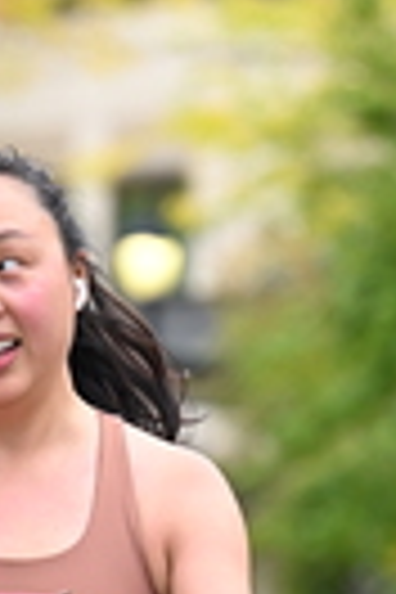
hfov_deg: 3.3
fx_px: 6962
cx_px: 92
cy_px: 554
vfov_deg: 4.9
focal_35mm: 422
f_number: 2.8
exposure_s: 1/1600
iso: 640
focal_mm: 101
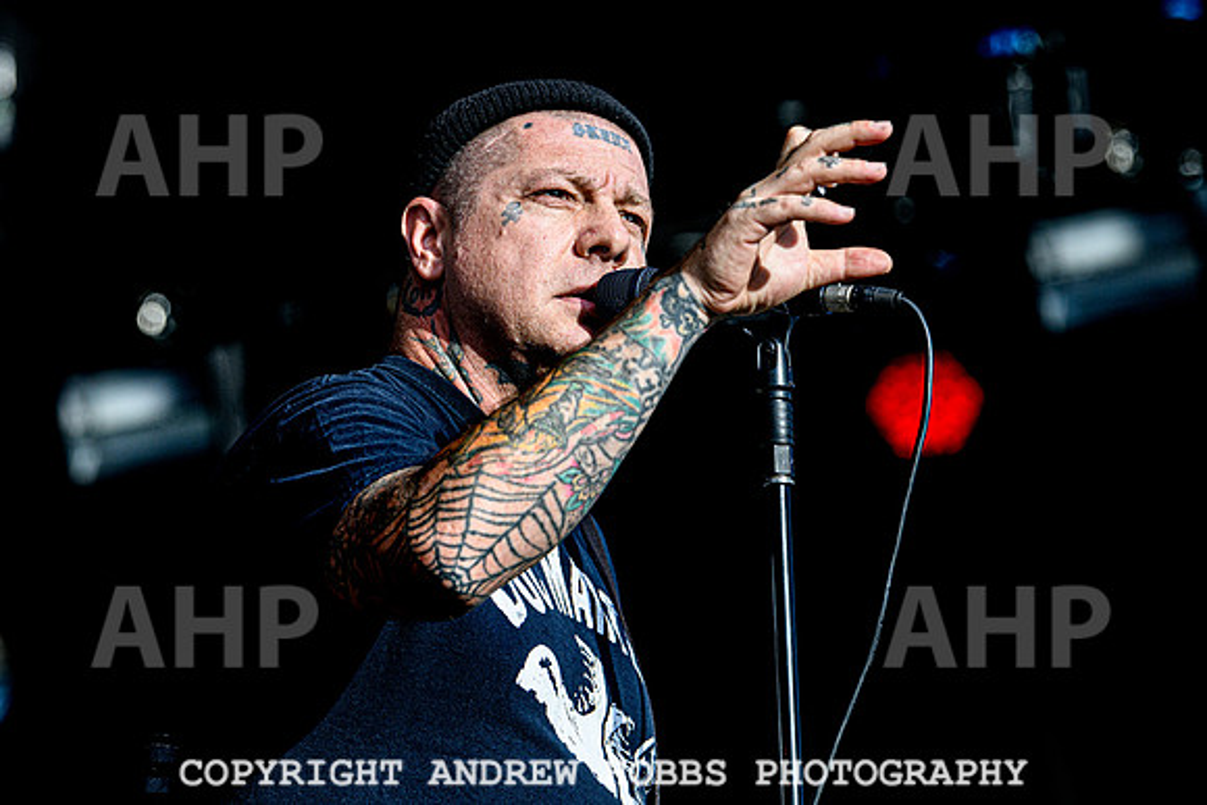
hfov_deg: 9.4
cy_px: 239
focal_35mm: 218
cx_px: 540
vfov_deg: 6.3
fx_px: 7304
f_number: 4.5
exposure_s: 1/2500
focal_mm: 155
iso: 320
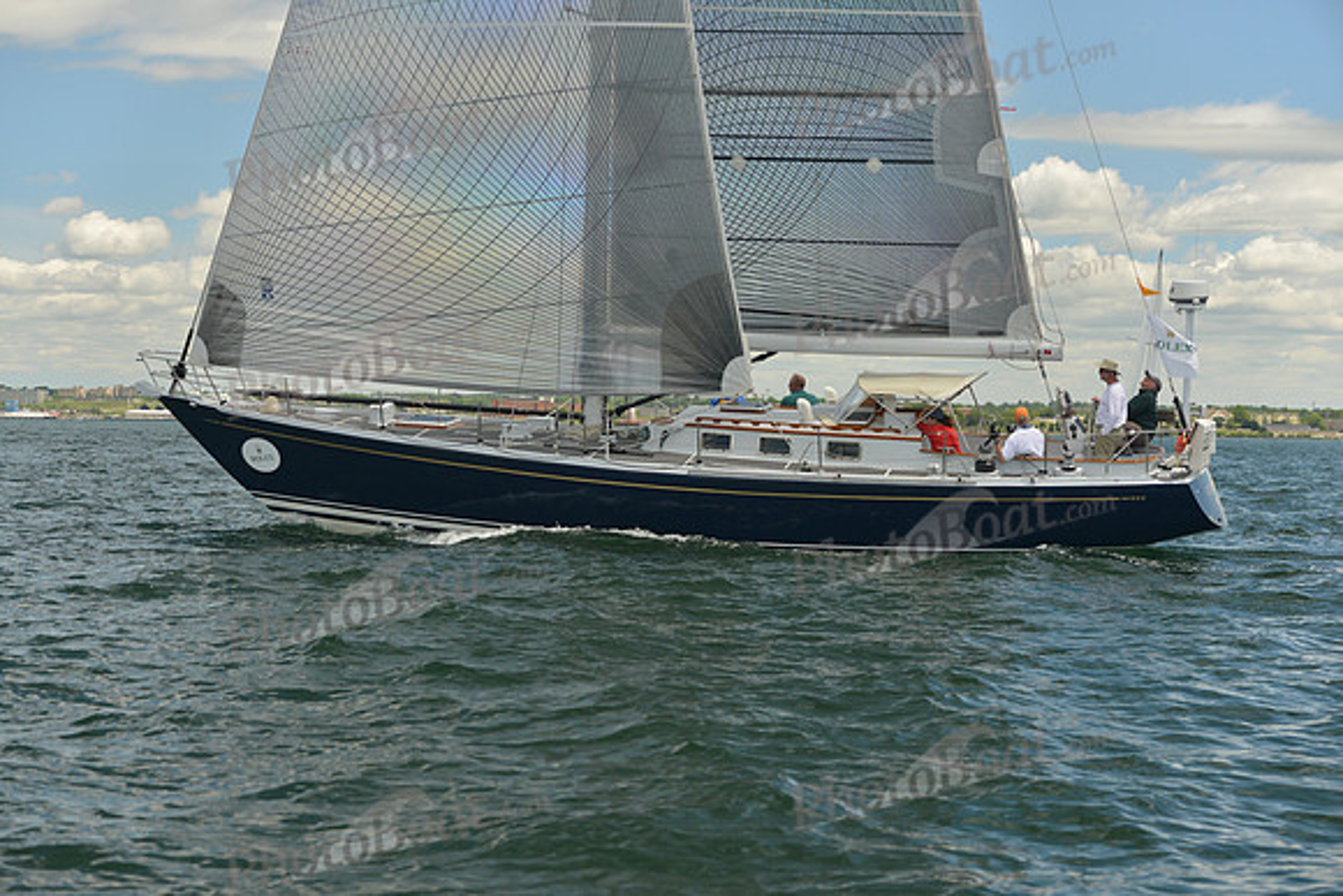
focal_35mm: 70
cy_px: 448
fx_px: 2612
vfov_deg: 19.5
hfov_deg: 28.8
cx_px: 672
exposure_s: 1/800
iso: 400
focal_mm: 70
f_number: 4.5
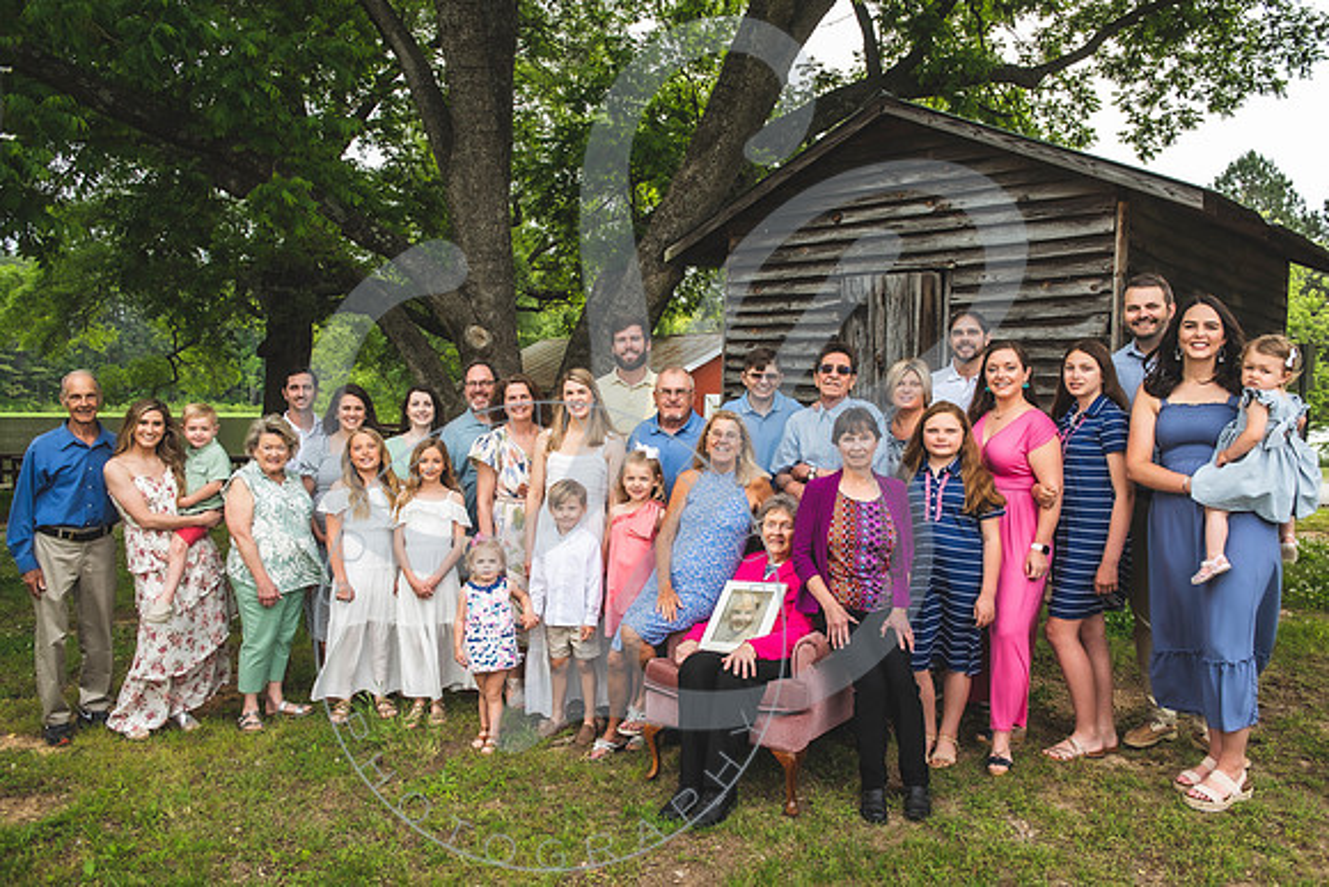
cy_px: 444
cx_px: 664
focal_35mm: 27
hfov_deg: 67.4
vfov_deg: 48.0
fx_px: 997
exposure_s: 1/200
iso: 160
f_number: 5.6
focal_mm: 27
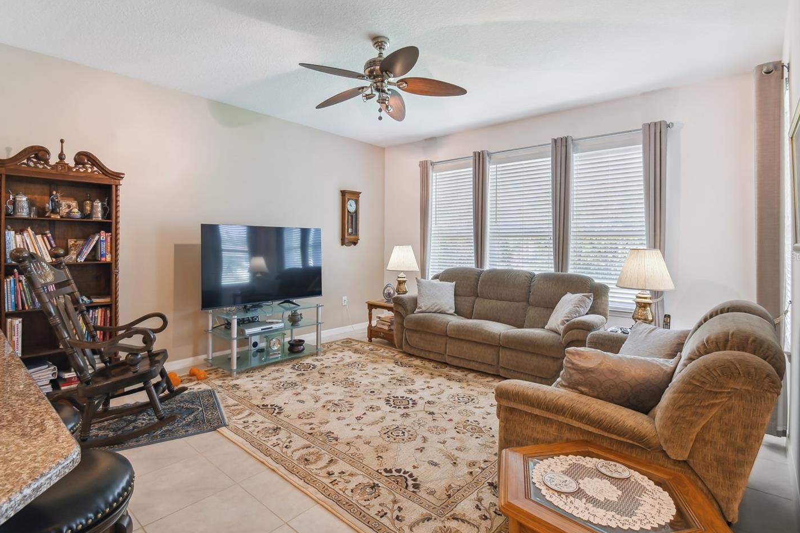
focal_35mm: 17
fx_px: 378
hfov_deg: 93.3
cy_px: 256
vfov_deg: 70.4
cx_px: 388
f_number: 7.1
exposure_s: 1/10
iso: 100
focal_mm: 10
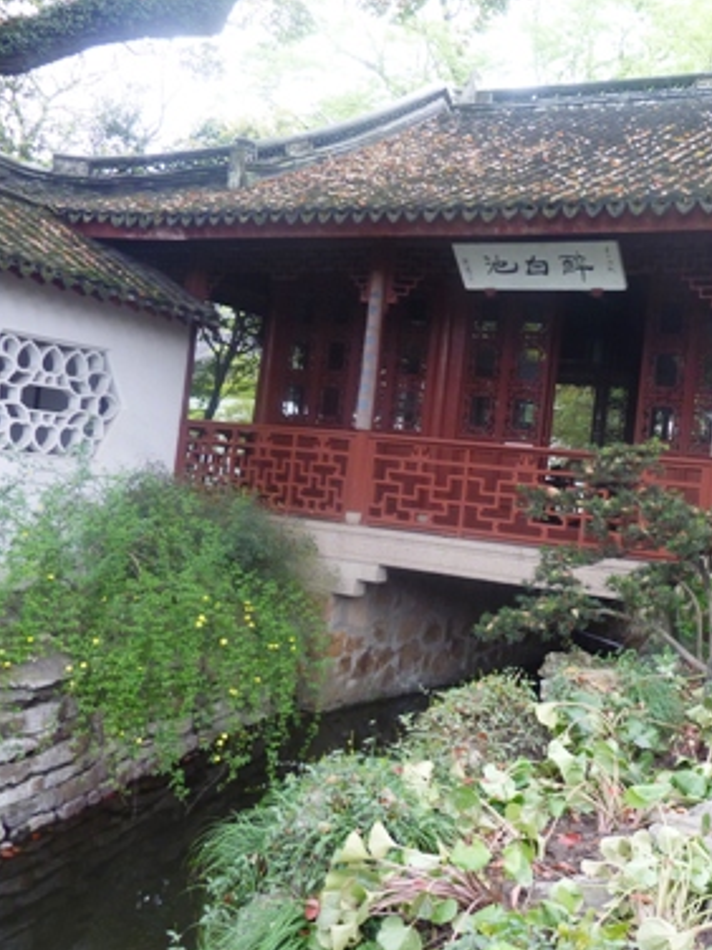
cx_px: 592
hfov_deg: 39.7
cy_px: 474
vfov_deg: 54.0
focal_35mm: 34
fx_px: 932
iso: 125
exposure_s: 1/30
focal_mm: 4.1
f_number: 3.3
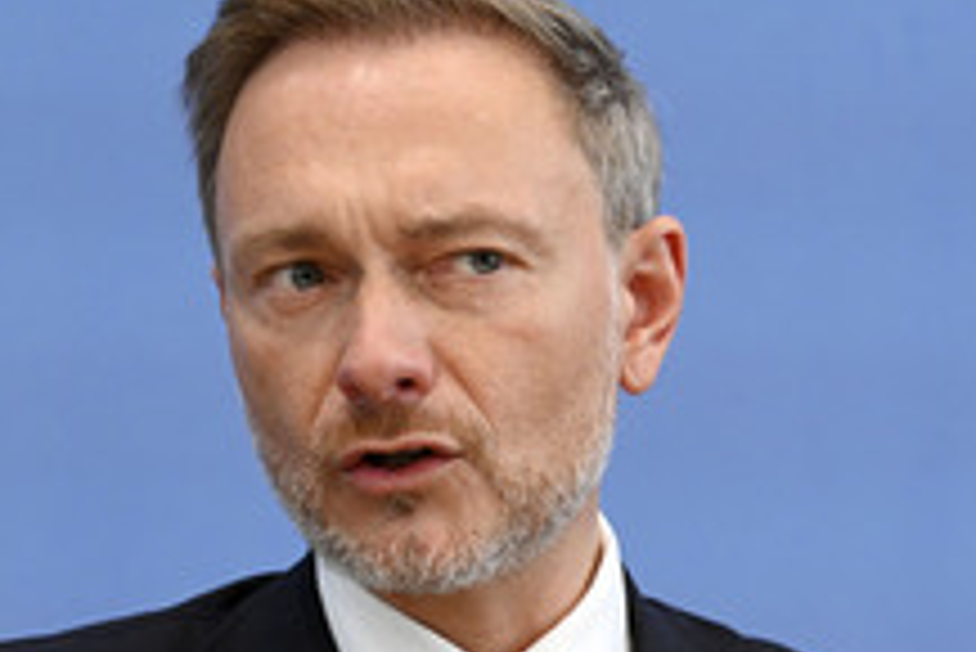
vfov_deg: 5.4
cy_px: 549
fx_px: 6863
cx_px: 654
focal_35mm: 253
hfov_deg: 8.1
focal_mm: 122
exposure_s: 1/640
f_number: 5.6
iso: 3200
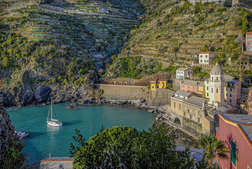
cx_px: 126
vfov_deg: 43.7
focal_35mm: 30
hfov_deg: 61.9
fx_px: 210
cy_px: 84
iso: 200
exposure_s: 1/100
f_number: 11
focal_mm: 20
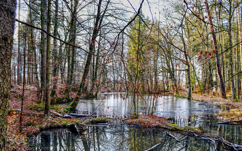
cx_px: 123
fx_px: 185
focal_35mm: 28
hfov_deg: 66.5
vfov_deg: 44.5
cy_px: 79
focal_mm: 18
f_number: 5.6
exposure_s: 1/125
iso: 360
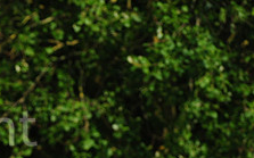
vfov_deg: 1.6
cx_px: -33
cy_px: 201
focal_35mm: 795
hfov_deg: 2.6
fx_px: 5499
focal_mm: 300
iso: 200
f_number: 6.3
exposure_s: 1/3200
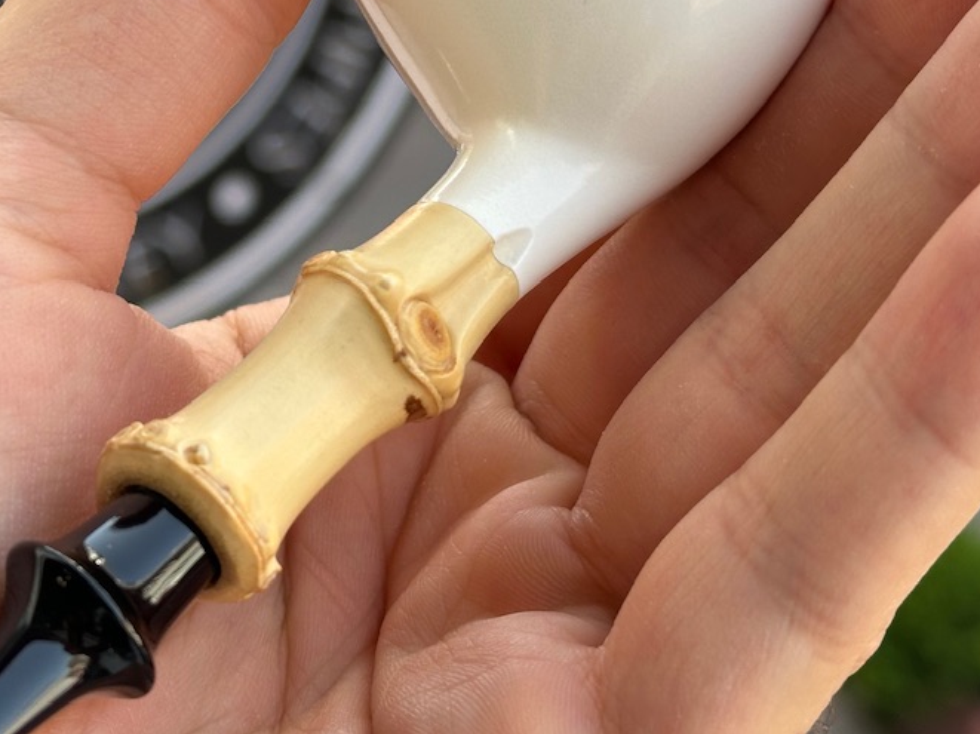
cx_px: 344
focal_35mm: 93
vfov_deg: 15.7
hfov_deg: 21.0
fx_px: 2631
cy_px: 95
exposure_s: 1/487
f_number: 1.78
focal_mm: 6.86
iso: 64
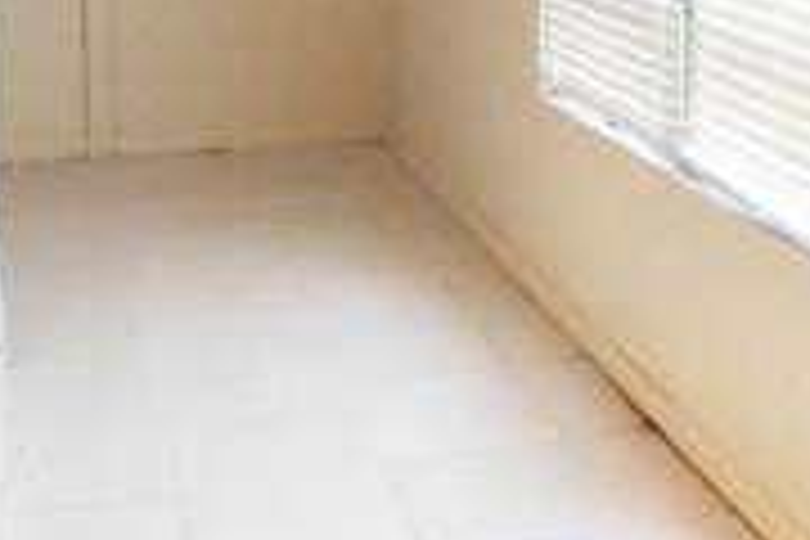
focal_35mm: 61
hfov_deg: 32.5
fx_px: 1372
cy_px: -7
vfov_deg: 21.4
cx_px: 558
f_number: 3
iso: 125
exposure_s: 1/60
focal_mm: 4
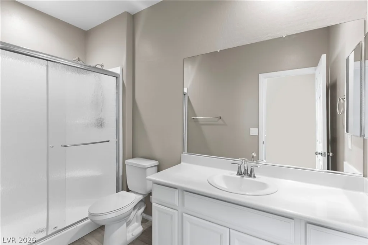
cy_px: 122
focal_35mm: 17
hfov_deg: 93.3
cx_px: 184
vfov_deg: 70.5
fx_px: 174
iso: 400
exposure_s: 1/2
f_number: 8
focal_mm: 17
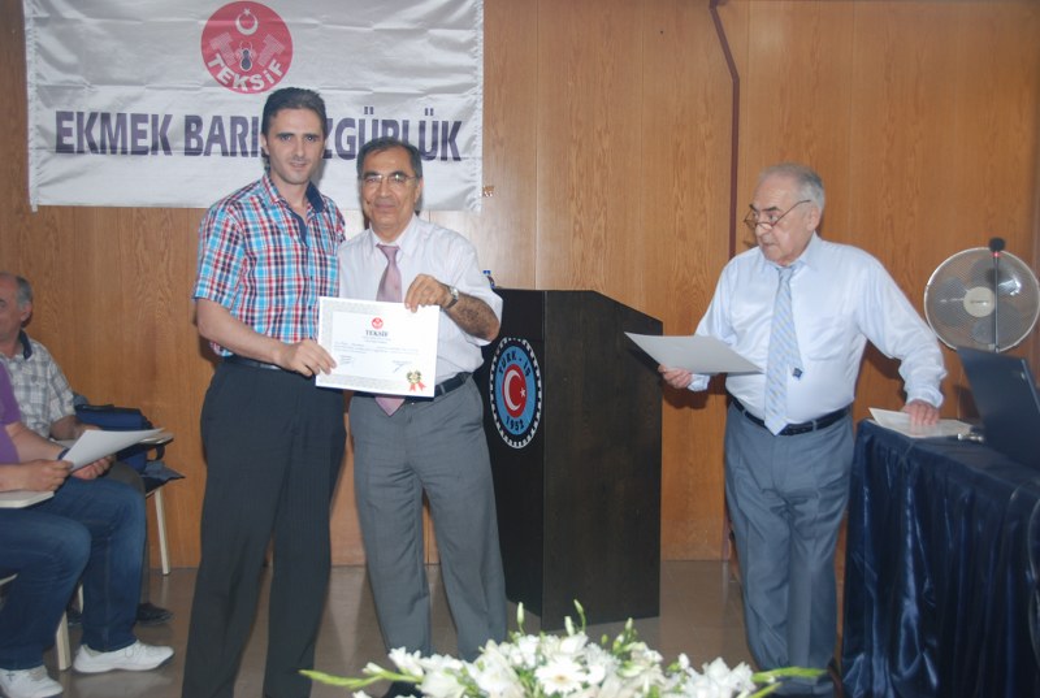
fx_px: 1259
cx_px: 520
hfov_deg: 44.9
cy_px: 349
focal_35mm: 44
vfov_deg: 31.0
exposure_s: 1/60
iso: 200
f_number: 4.2
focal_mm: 29
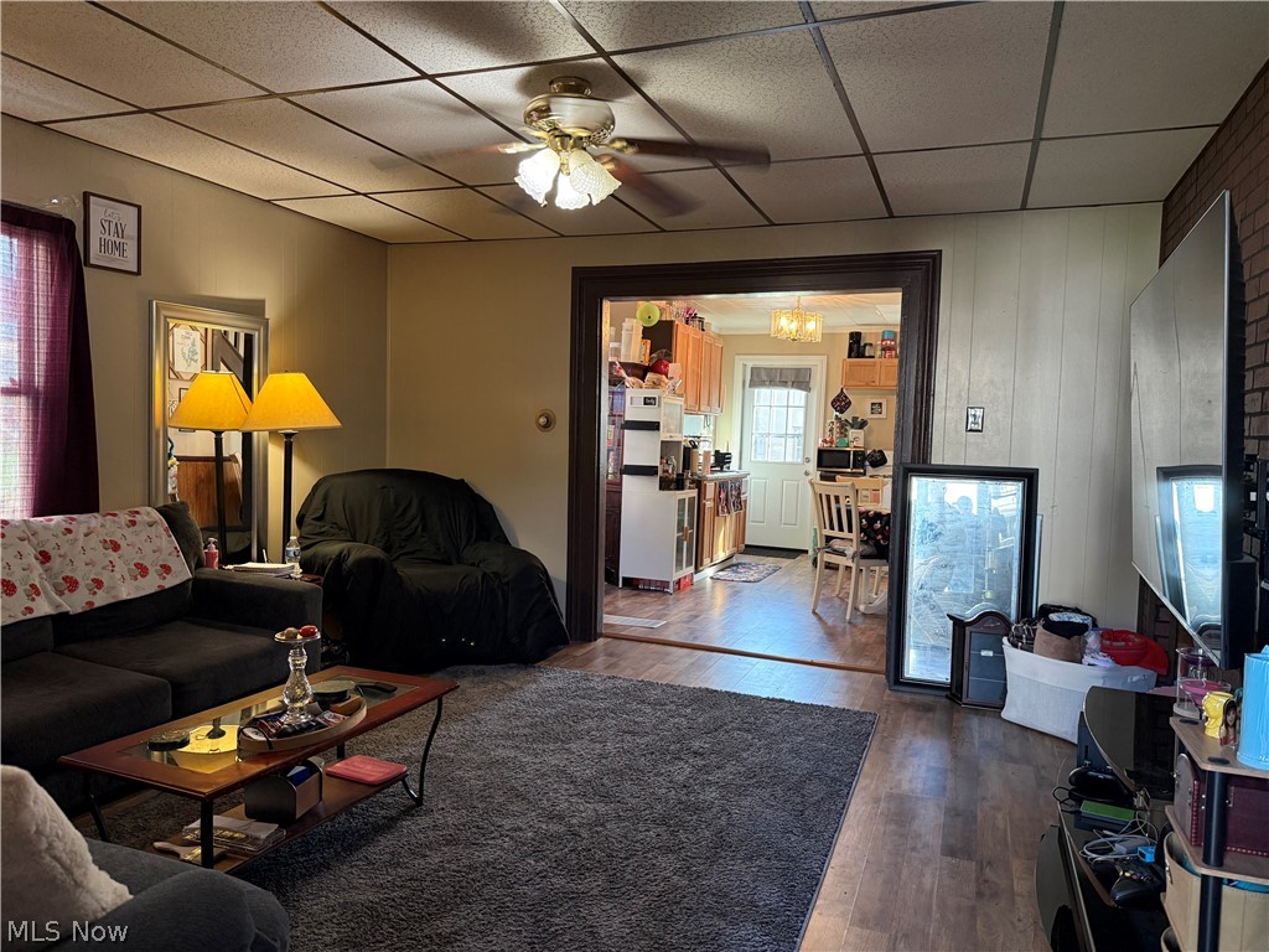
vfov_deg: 56.8
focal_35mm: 24
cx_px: 634
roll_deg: -2.3
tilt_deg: -3.1
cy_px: 476
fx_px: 880
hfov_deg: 71.6
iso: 320
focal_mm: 6.76
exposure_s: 1/60
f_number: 1.78
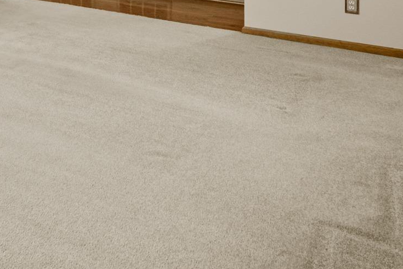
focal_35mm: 51
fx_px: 571
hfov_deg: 30.1
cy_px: -129
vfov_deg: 22.1
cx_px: -133
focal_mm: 10
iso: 400
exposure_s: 1/2
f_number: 7.1
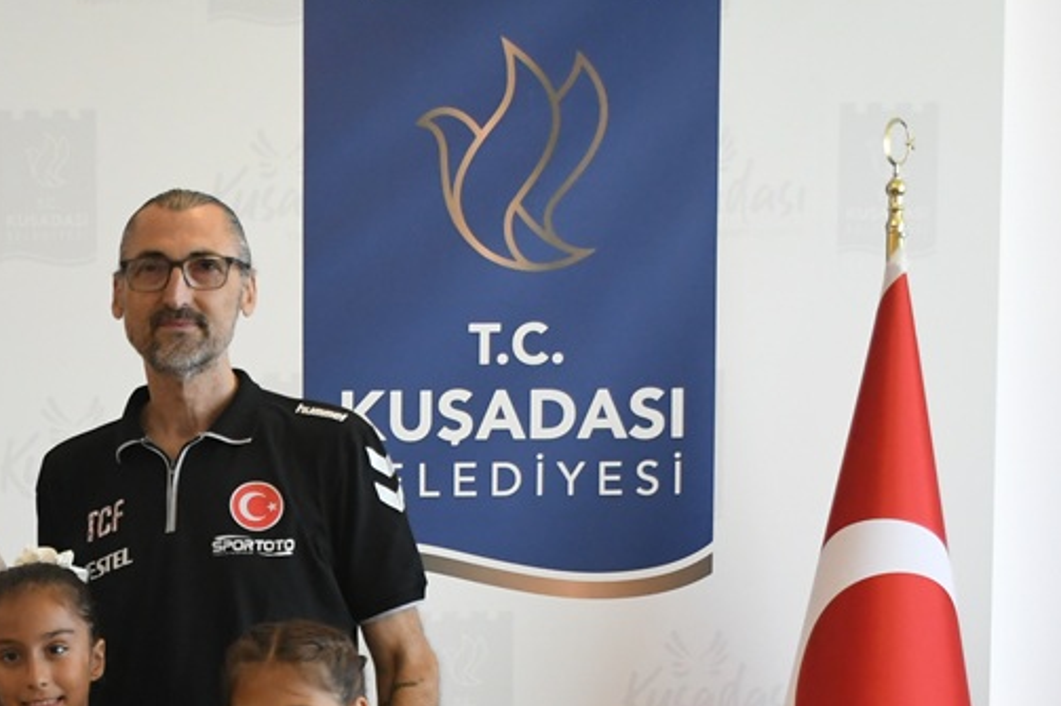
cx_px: -46
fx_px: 2445
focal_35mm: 83
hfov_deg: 23.3
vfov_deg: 15.8
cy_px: 864
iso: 1600
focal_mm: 20
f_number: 5
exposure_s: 1/640
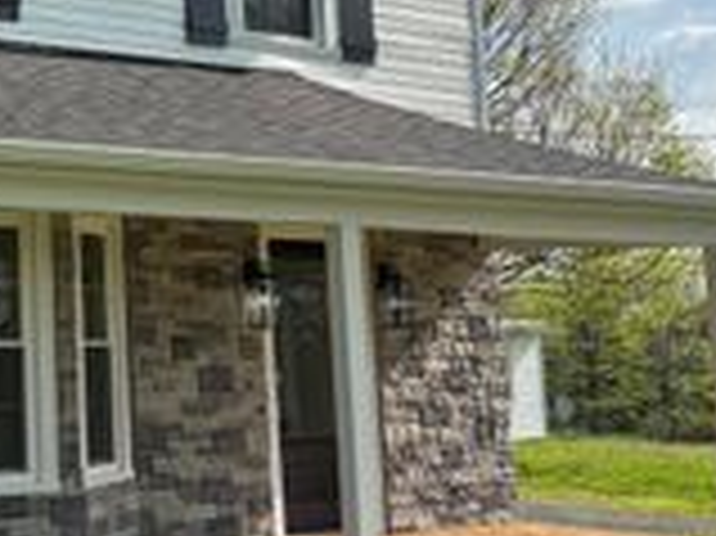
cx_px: -63
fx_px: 1695
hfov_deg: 22.6
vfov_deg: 17.8
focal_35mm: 82
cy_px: 119
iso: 50
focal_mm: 5.96
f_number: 1.6
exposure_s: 1/2451
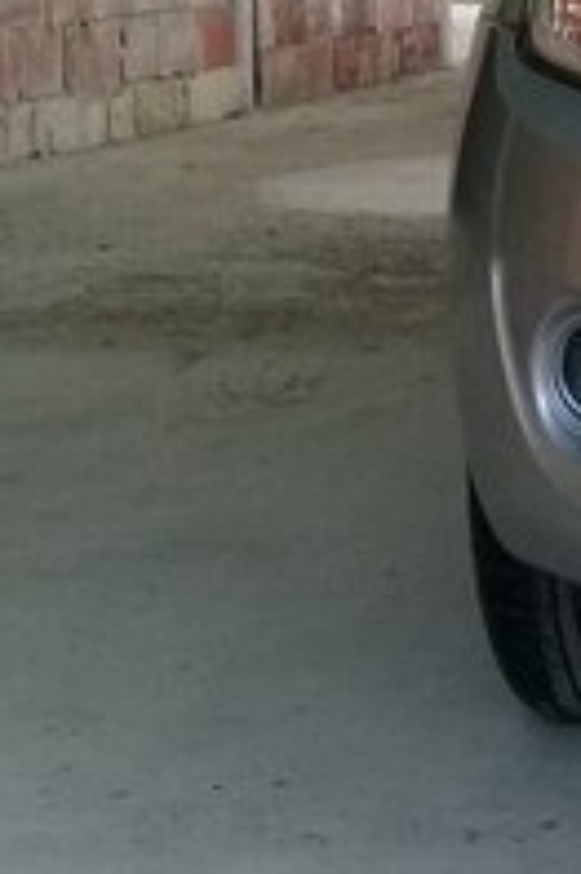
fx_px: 2619
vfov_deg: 18.4
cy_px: -11
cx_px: 1322
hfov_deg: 11.0
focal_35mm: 108
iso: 50
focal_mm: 3.3
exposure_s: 1/125
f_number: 2.2
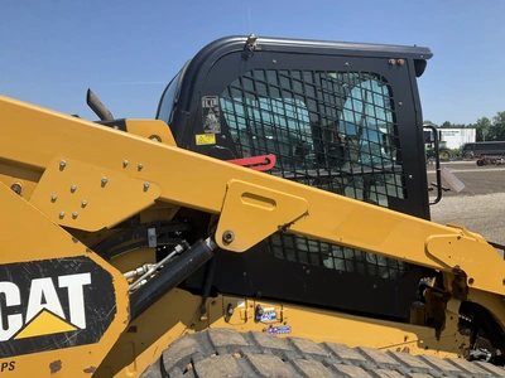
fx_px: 423
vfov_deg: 48.2
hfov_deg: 61.7
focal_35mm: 29
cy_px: 189
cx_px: 252
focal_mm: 3
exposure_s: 1/1577
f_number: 1.8
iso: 25
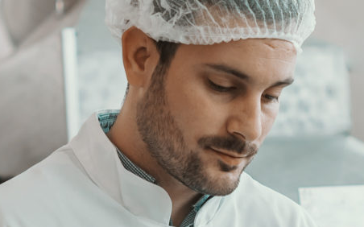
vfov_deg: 4.5
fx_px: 2866
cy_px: 366
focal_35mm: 289
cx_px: 156
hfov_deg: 7.3
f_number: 2
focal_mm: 50
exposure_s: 1/125
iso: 200
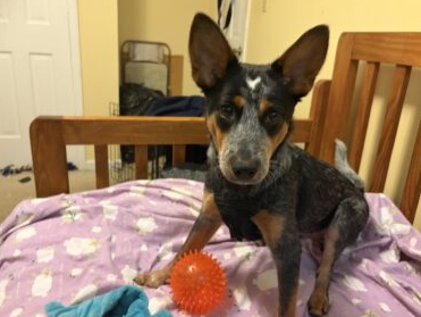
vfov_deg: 49.8
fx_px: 341
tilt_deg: -15.1
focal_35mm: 28
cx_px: 220
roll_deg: -3.5
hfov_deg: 63.4
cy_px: 158
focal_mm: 5.96
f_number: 1.6
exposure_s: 1/40
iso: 400
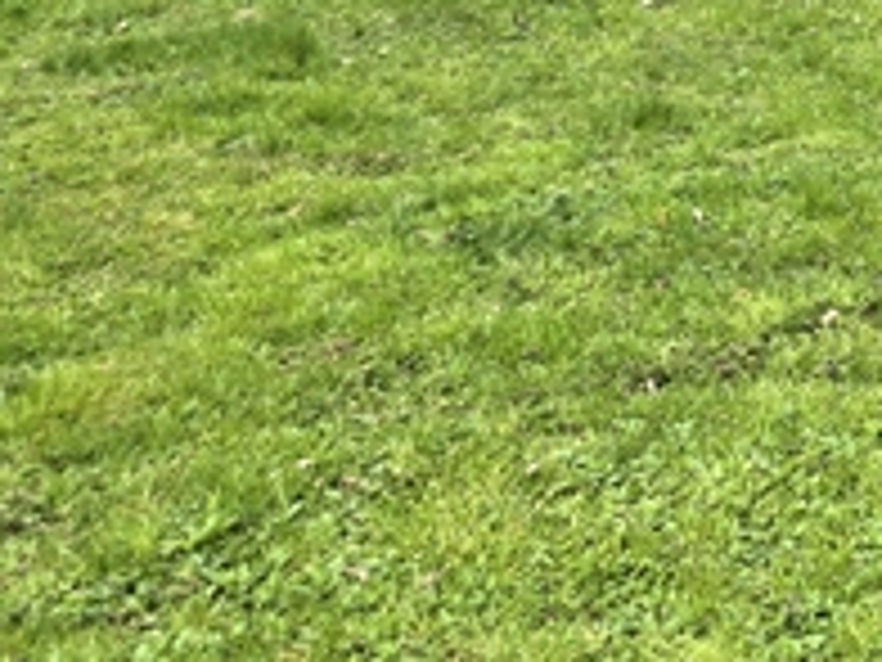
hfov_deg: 19.8
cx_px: 1008
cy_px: -495
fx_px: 2395
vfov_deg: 14.1
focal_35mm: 94
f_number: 1.7
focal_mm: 6.3
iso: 12
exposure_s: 1/420
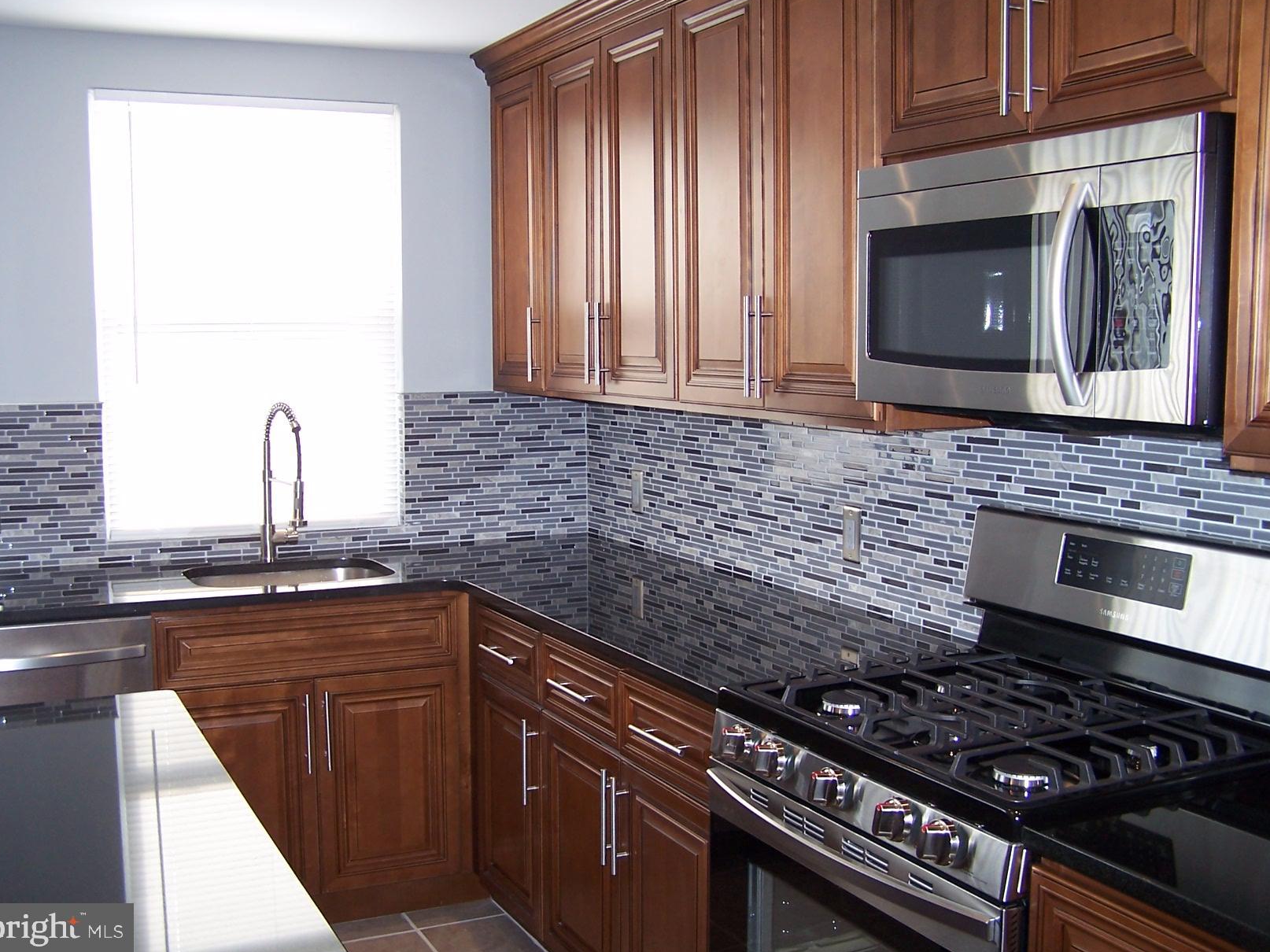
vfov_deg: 36.8
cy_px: 467
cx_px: 626
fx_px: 1431
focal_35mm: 39
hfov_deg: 47.9
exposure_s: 1/60
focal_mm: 6.3
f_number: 2.8
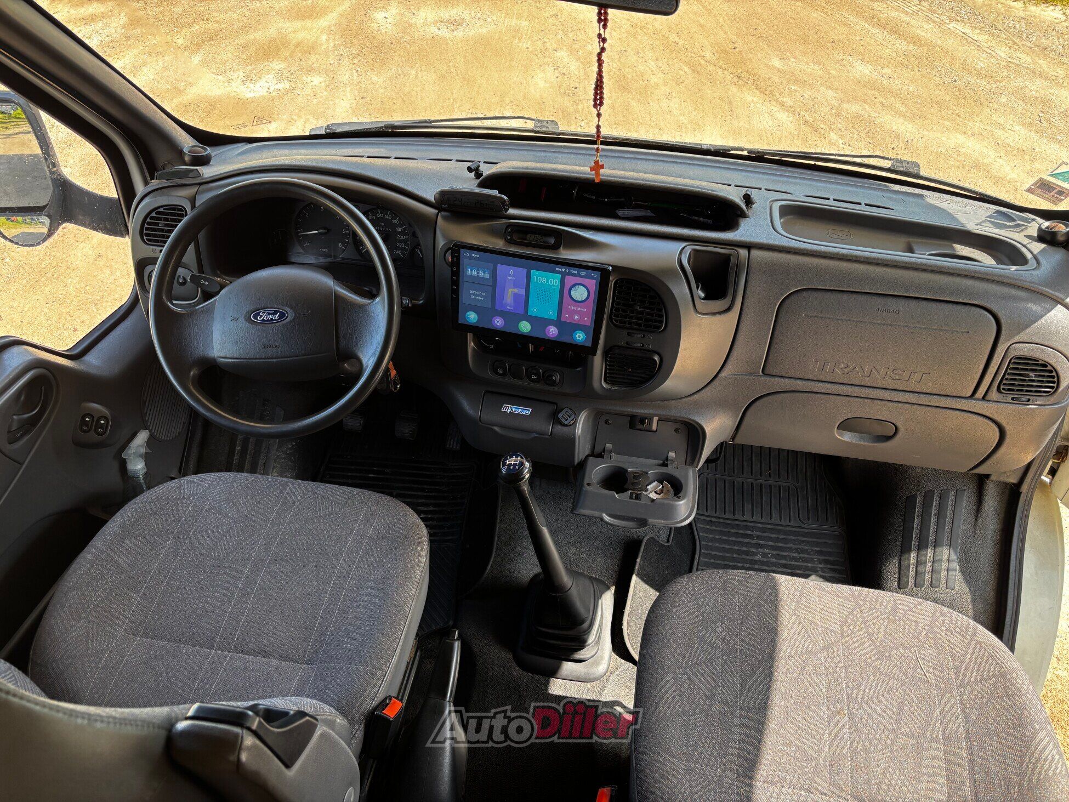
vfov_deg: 53.1
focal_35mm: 26
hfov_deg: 67.3
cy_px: 401
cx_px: 534
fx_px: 803
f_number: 1.6
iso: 40
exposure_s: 1/190
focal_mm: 5.96
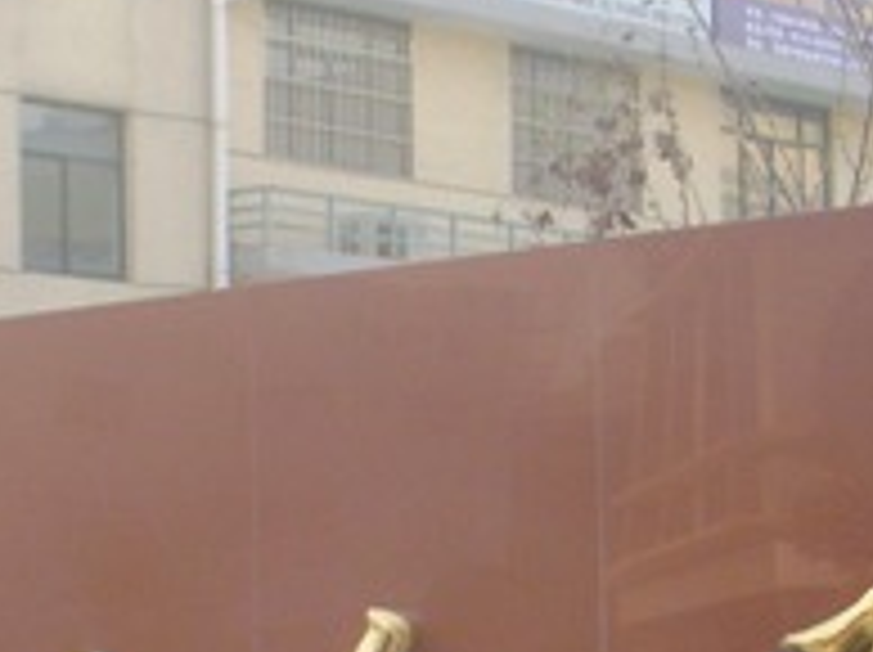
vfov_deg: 9.3
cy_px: 706
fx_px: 3955
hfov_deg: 12.6
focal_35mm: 157
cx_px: 324
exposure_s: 1/200
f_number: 3.3
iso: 100
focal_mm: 6.3
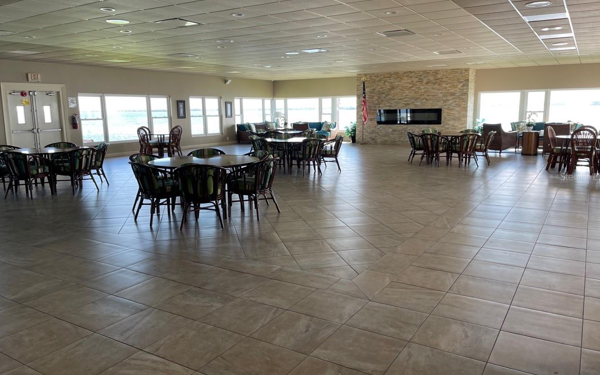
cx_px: 300
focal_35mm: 28
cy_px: 176
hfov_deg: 66.5
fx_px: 458
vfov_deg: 44.5
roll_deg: +0.7
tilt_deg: -10.2
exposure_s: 1/120
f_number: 1.6
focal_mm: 5.1
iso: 40
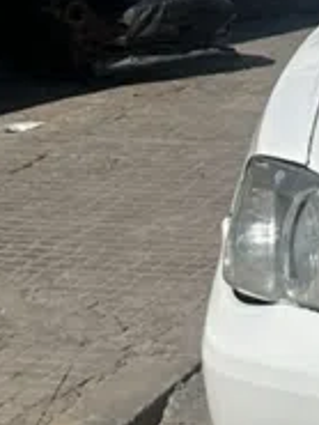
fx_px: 2172
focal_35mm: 177
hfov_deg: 7.7
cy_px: -137
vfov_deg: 10.9
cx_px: 840
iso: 80
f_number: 1.78
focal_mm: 6.86
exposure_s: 1/13699
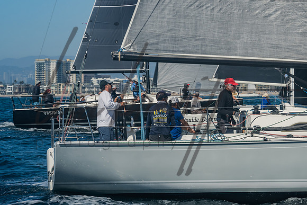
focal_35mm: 162
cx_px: 233
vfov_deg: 8.5
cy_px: 48
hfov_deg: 12.6
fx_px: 1384
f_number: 6.3
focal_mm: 97
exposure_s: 1/1000
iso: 160
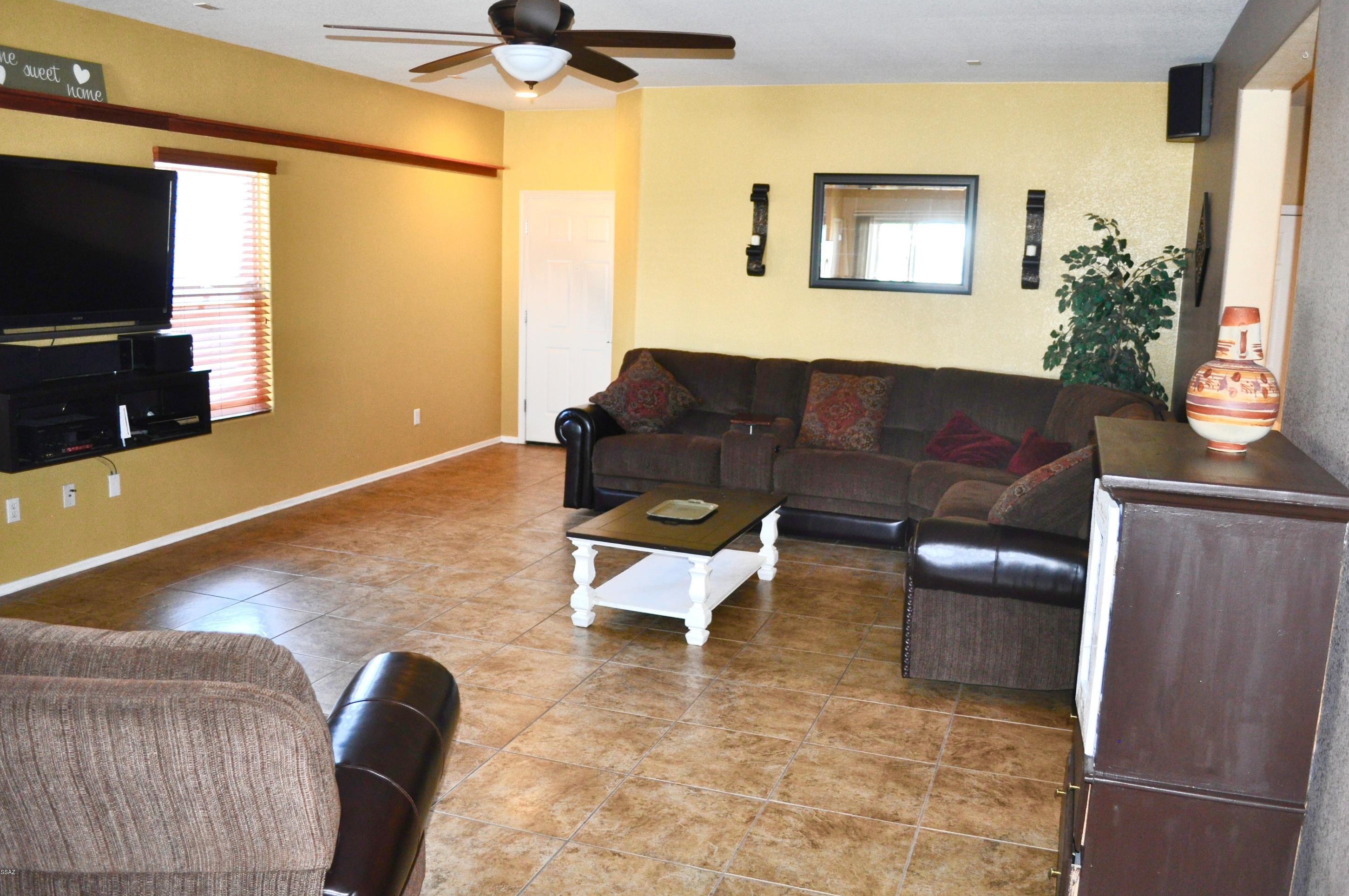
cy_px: 438
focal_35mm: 31
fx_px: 1160
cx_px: 668
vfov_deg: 42.2
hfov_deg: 60.3
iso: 800
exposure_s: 1/60
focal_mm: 20
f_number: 3.8
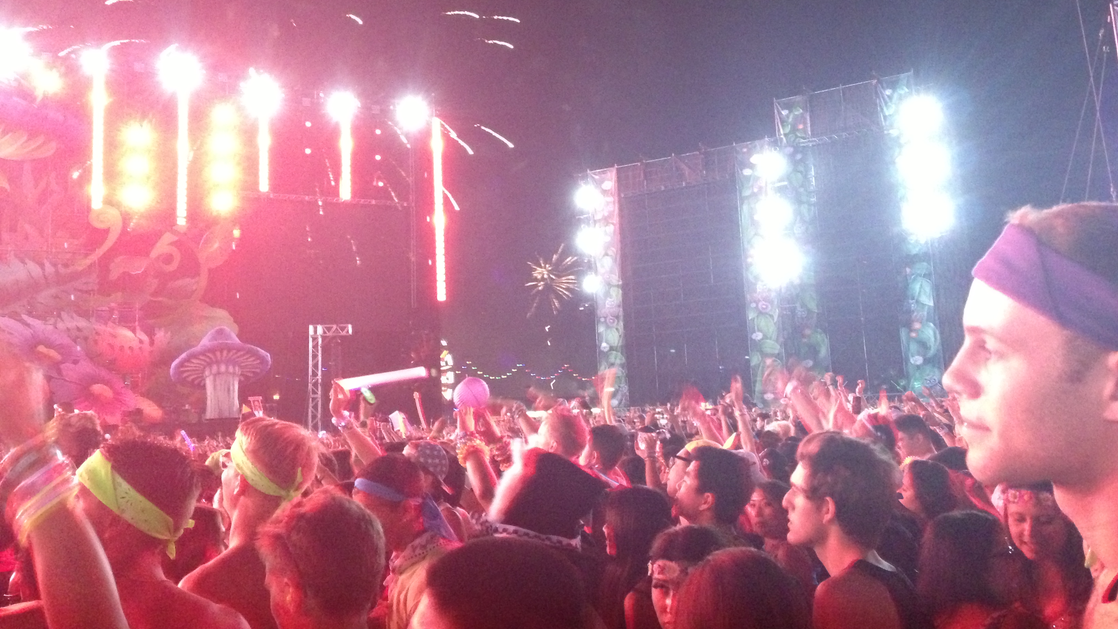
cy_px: 252
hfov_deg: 55.3
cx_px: 559
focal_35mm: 36
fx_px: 1067
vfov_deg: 32.7
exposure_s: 1/15
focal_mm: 4.13
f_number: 2.4
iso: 800
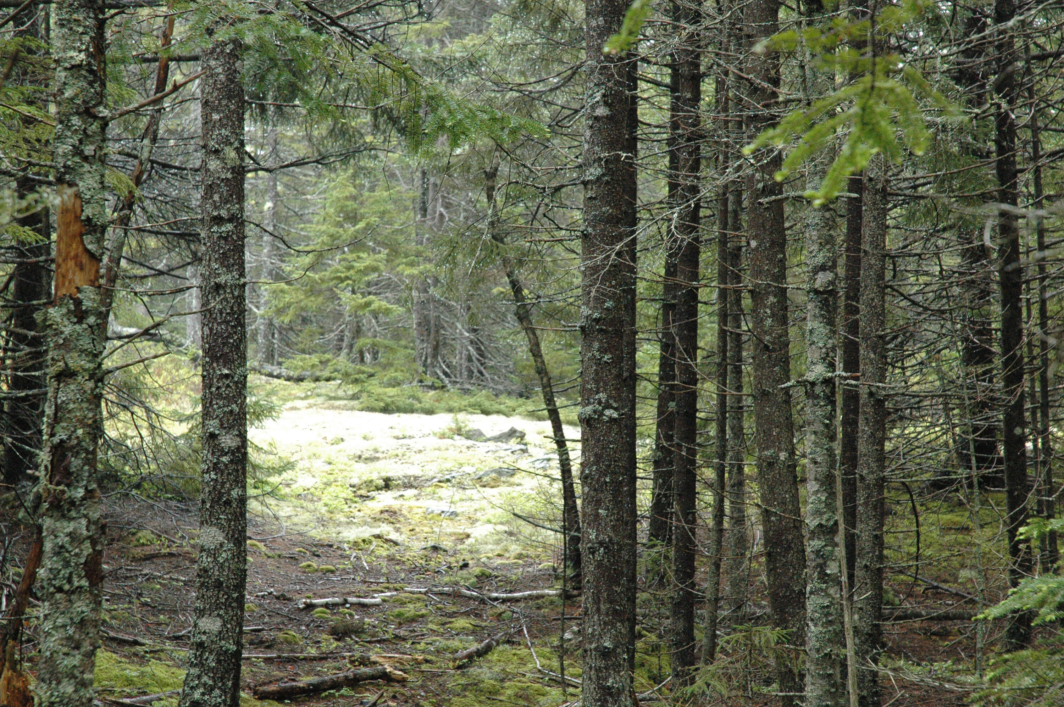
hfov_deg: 19.5
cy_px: 354
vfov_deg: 13.0
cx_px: 532
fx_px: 3100
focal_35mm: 105
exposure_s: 1/250
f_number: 8
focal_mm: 70
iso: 1600
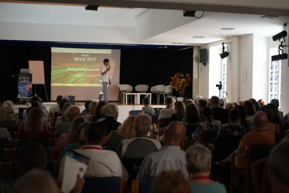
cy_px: 96
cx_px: 144
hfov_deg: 36.2
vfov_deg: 24.6
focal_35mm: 55
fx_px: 442
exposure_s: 1/200
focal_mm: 55
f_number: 2.8
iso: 1000
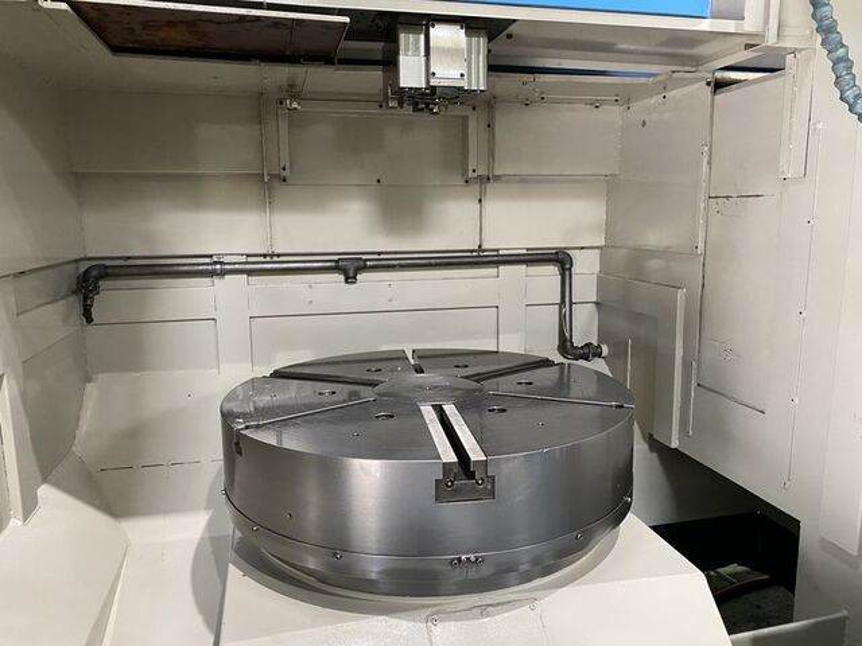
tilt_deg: -9.4
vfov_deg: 53.1
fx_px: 647
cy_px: 323
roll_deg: +0.5
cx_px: 431
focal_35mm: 26
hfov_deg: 67.3
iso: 320
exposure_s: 1/60
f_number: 1.8
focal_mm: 4.25
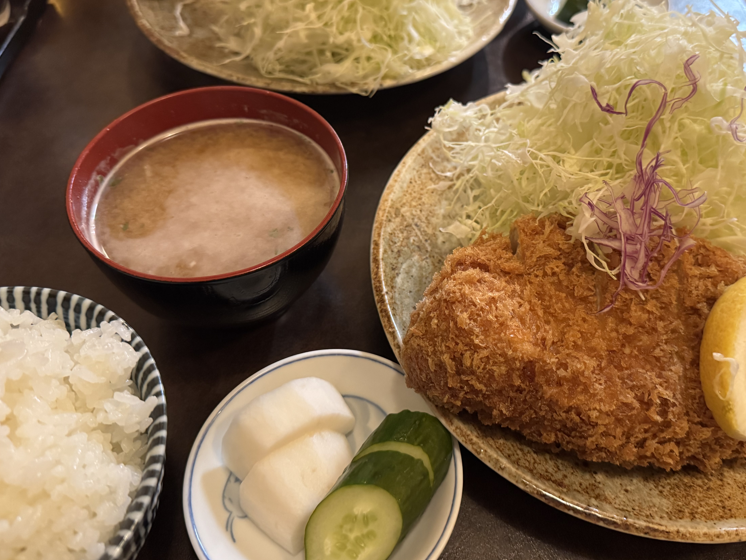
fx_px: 668
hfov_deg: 57.9
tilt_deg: -49.2
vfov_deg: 45.2
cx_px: 450
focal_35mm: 31
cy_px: 229
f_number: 1.78
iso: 800
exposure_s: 1/50
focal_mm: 6.76
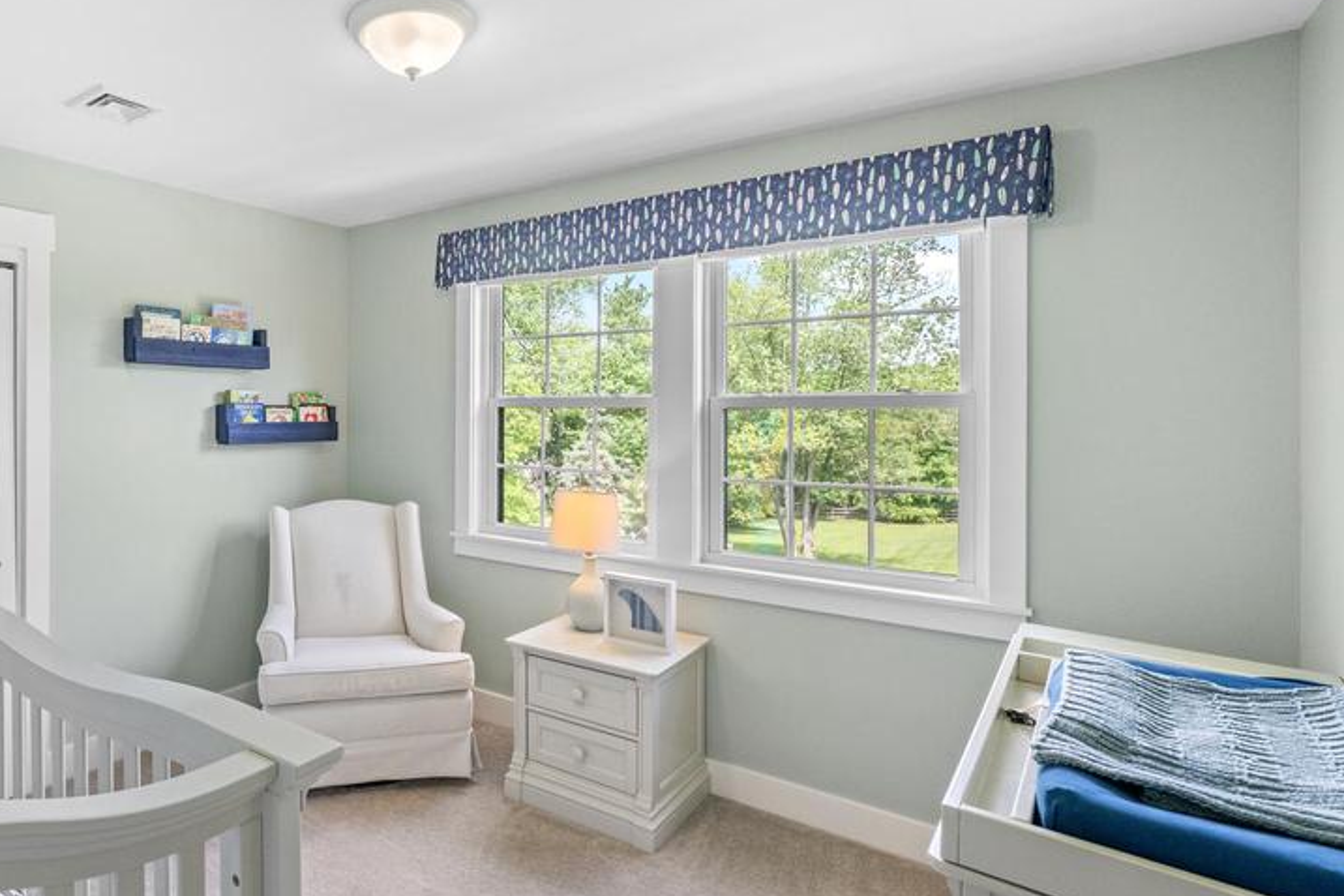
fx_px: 747
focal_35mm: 20
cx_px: 390
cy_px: 402
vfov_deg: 61.8
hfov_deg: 79.5
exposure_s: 1/125
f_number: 5.6
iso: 1250
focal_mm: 14
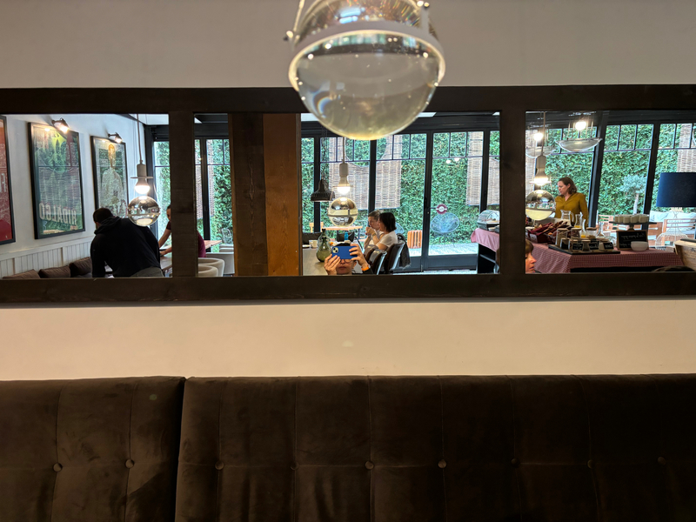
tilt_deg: +4.3
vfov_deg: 53.1
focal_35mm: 26
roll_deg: +1.0
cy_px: 261
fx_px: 523
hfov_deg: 67.3
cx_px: 348
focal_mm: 5.96
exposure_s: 1/50
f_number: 1.6
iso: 320
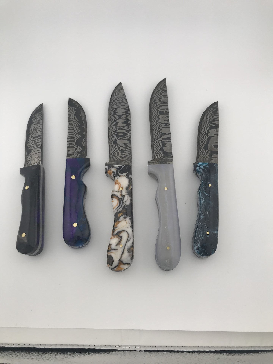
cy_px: 182
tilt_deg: -71.6
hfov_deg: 49.7
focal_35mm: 28
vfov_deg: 63.4
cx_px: 136
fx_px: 294
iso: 20
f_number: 1.8
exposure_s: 1/1497
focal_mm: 3.99
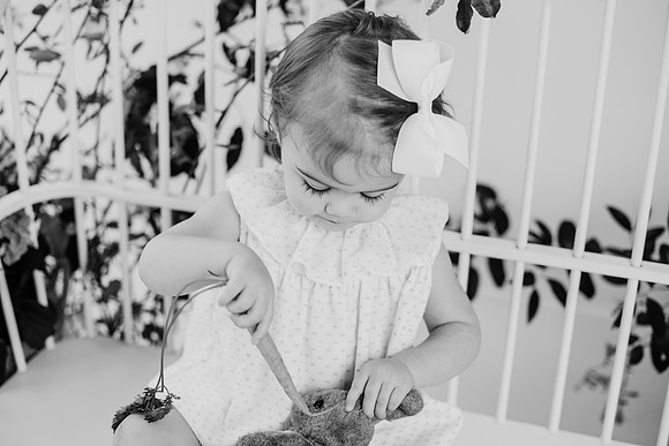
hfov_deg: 39.6
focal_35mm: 50
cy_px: 223
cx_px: 334
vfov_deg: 27.0
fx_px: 929
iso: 125
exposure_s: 1/160
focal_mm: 50
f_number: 2.8
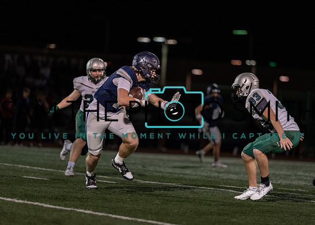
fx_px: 1874
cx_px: 158
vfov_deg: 6.9
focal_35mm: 210
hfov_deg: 9.6
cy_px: 112
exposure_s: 1/1000
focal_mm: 200
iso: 2500
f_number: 2.8
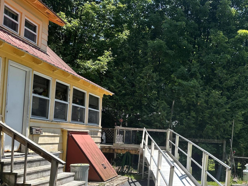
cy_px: 124
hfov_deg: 50.5
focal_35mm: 36
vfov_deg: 39.2
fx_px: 258
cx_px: 163
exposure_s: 1/1613
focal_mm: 6.86
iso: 80
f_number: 1.78
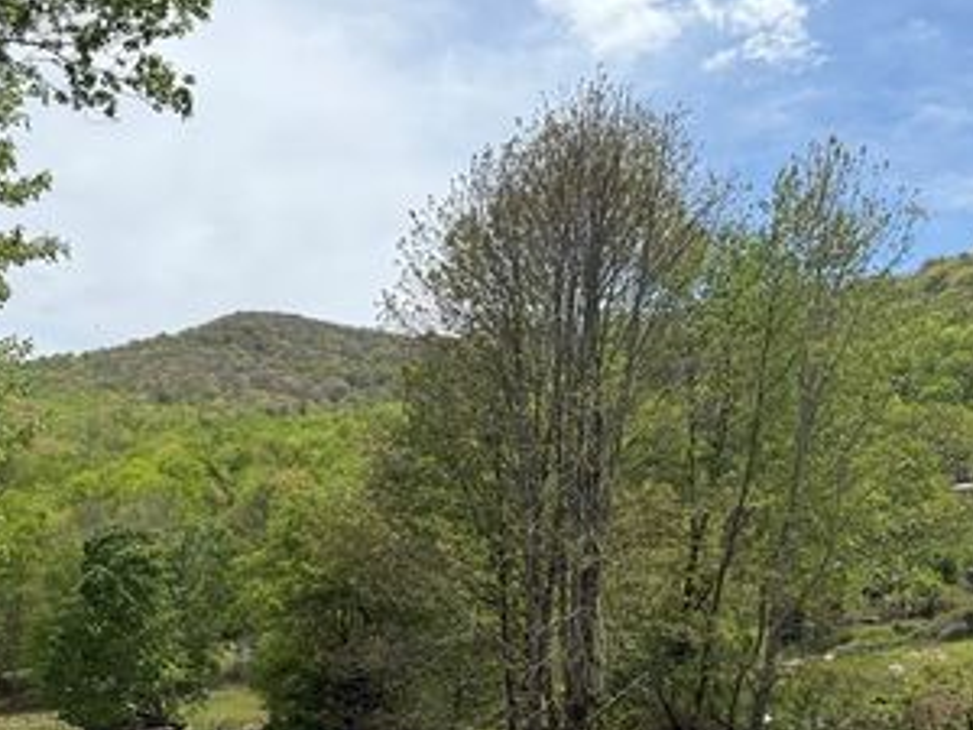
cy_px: 492
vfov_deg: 35.6
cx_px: 350
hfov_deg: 46.3
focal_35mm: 40
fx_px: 1124
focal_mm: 6.76
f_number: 1.78
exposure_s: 1/4975
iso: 80
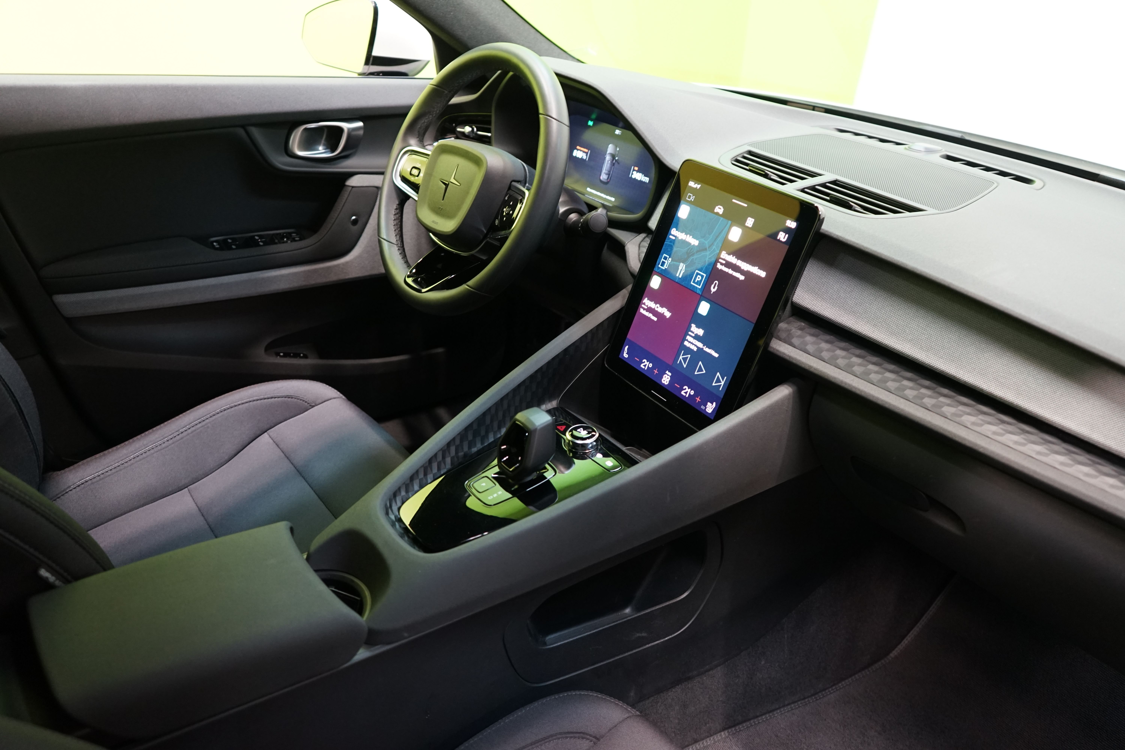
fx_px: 875
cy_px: 375
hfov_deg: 65.5
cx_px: 562
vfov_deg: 46.4
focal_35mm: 28
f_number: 3.5
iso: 1600
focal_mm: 28
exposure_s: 1/30
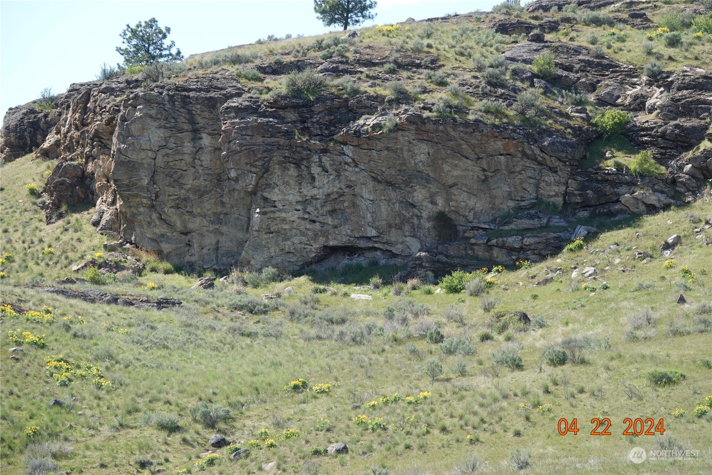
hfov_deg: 13.3
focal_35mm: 154
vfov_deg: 8.9
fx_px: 3045
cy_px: 238
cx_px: 356
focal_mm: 56.39
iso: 100
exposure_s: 1/320
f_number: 4
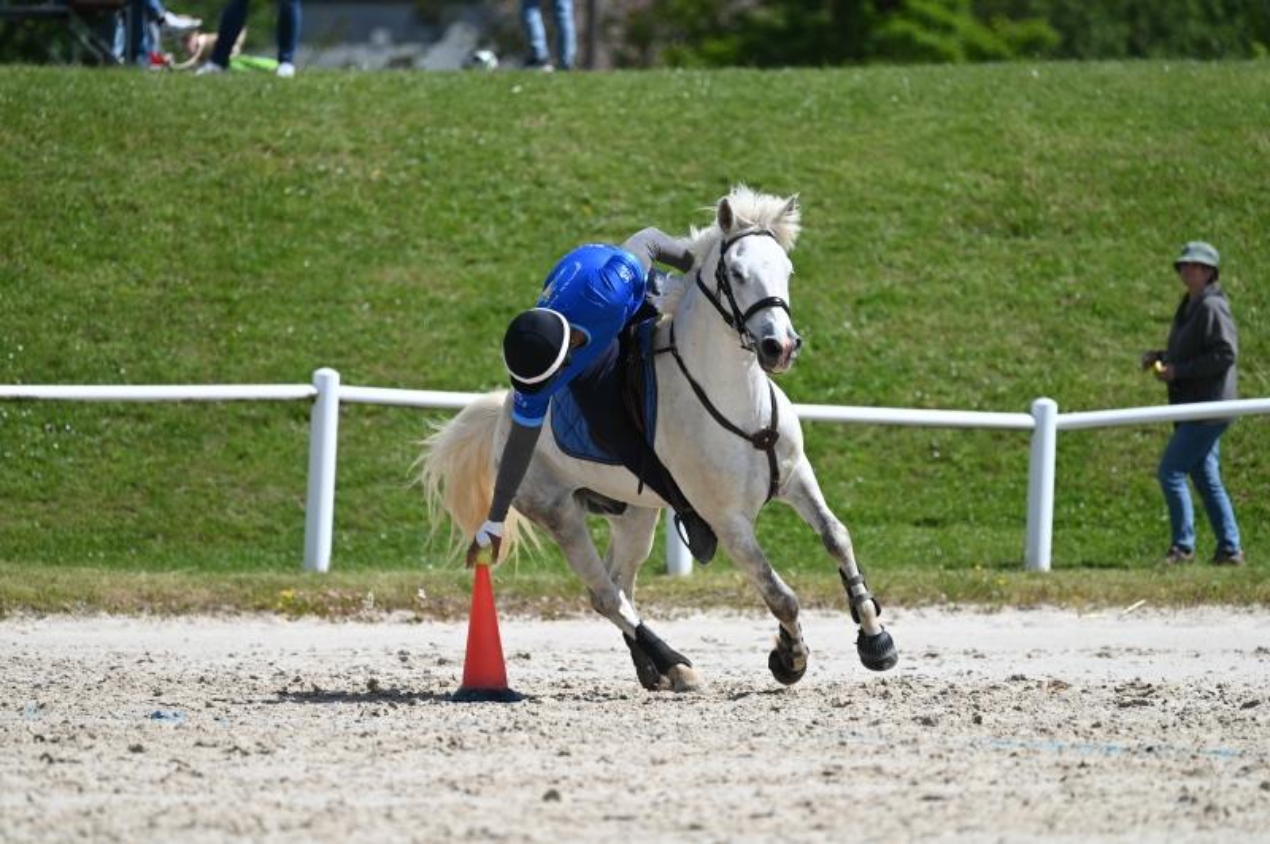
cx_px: 635
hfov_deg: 5.2
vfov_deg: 3.4
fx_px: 14099
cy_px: 422
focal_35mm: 400
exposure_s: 1/1250
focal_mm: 400
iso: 250
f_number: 5.6
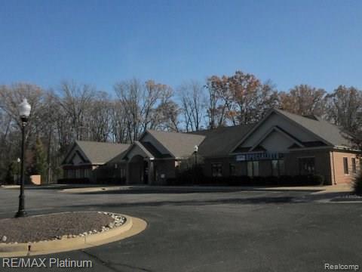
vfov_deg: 46.8
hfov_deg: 60.0
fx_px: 314
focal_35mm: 30
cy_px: 136
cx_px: 181
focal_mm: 5.5
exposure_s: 1/500
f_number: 10
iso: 240
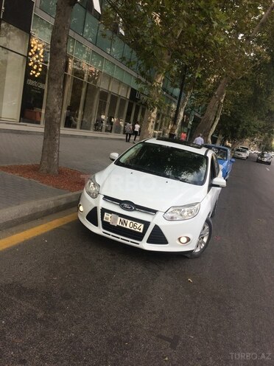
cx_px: 137
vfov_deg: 61.7
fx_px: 306
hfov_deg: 48.2
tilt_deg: -14.7
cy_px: 183
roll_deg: -8.7
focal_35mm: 29
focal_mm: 4.15
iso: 32
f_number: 2.2
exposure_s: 1/410
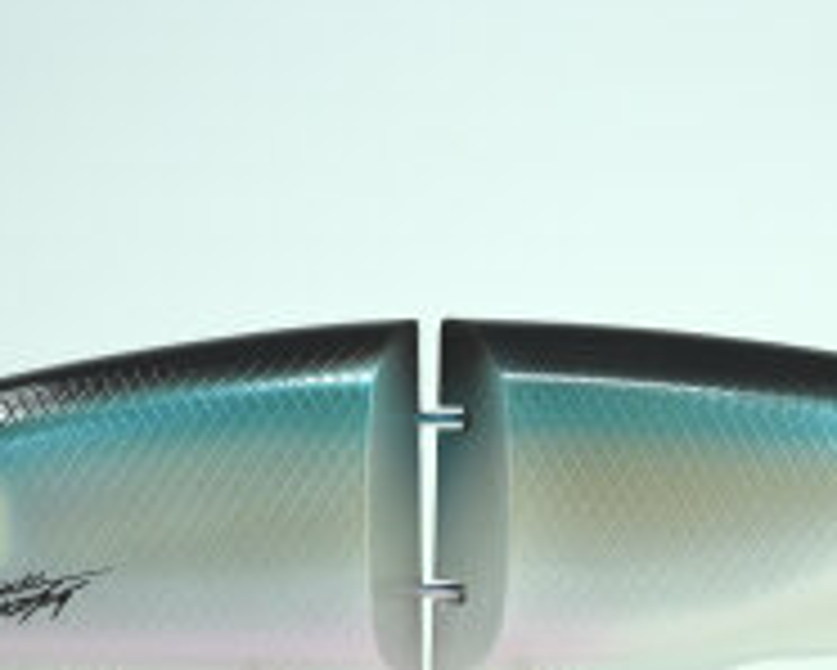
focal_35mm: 106
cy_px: 666
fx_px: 2627
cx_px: 612
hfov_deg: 18.0
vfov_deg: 14.3
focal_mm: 35
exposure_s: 1/250
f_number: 5.6
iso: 200
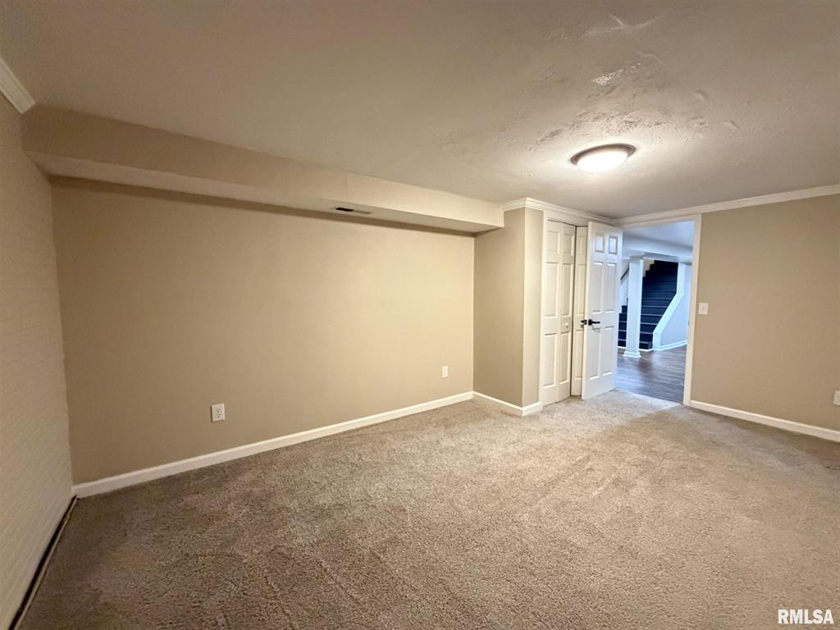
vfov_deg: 85.7
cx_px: 420
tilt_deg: -3.4
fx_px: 340
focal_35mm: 14
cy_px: 315
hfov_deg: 102.1
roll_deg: +0.7
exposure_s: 1/60
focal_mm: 2.22
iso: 1000
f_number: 2.2
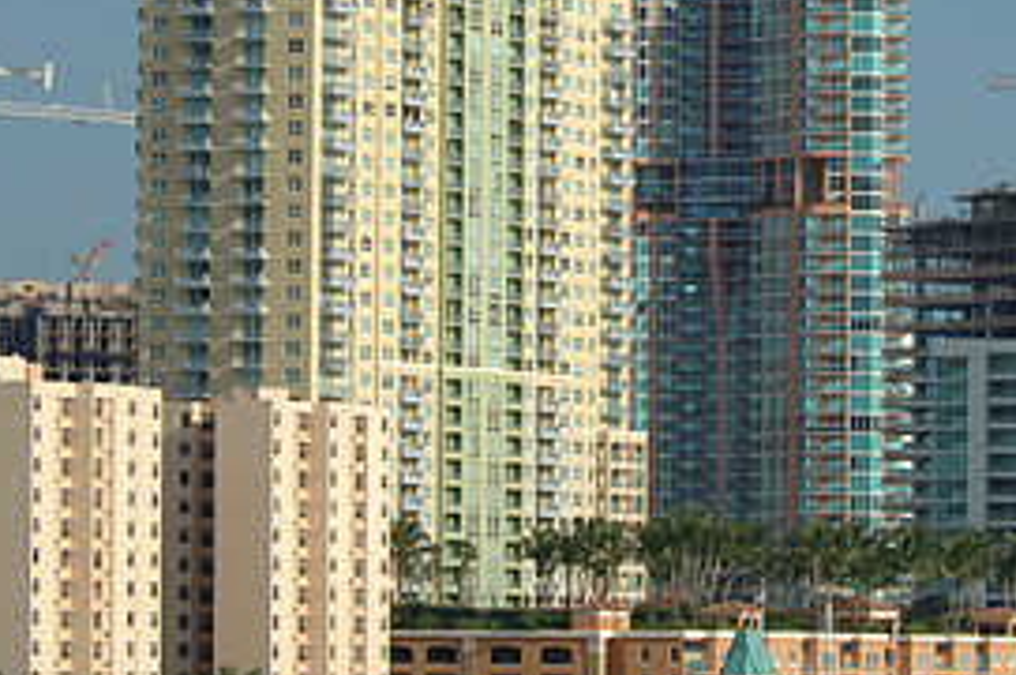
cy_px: 219
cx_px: 799
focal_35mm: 257
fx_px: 7244
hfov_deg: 8.0
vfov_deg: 5.3
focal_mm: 80
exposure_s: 1/320
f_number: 8.5
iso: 100
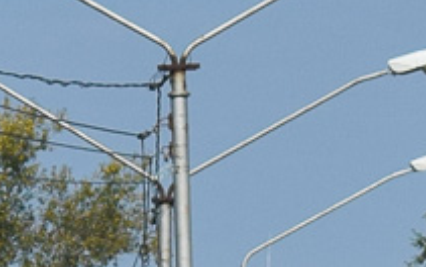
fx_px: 5550
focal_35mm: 478
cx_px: -539
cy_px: 593
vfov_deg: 2.7
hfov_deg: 4.3
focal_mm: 55
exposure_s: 1/1250
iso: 200
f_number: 7.1
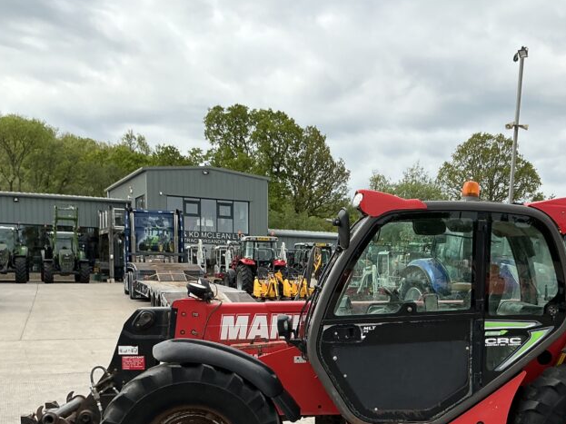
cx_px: 383
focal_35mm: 46
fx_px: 752
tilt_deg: -2.2
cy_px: 342
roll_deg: -2.2
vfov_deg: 30.7
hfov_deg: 40.7
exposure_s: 1/883
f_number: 1.8
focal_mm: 3
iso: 25
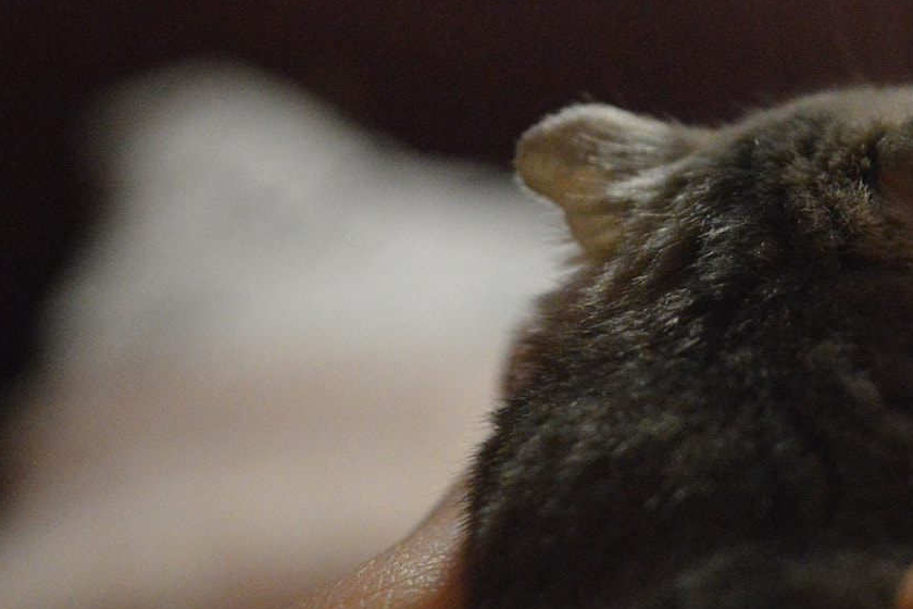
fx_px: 3980
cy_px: 262
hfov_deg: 13.0
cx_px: 812
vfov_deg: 8.7
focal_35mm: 157
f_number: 5.6
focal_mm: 55
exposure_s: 1/125
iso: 6400
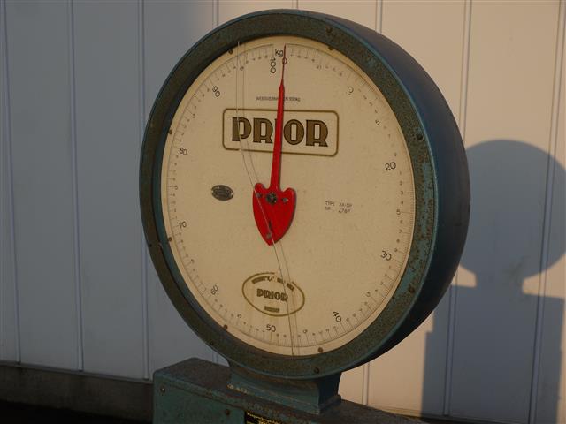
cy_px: 212
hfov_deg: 41.2
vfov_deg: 31.5
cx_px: 283
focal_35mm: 46
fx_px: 752
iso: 100
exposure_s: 1/320
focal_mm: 23
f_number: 8
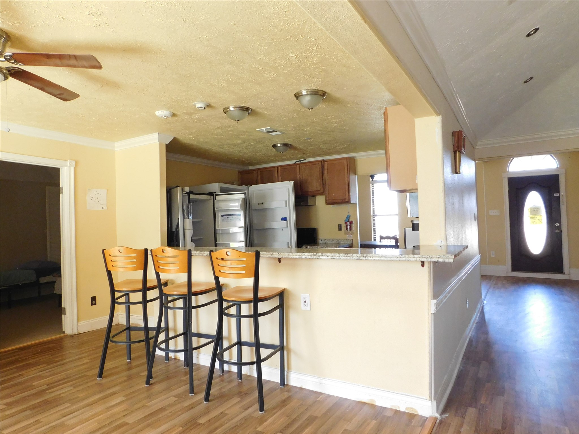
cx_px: 290
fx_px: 385
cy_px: 217
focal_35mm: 23
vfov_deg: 58.9
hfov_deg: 73.9
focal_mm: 4
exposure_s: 1/30
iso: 280
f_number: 3
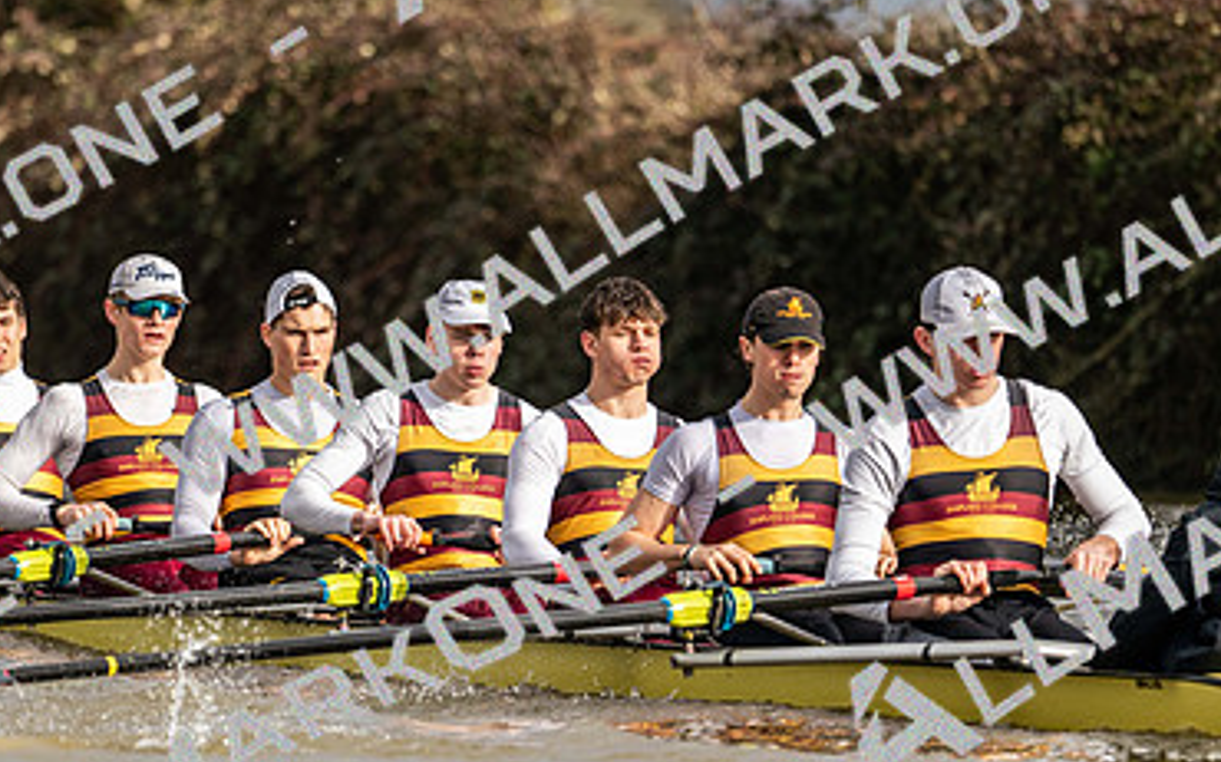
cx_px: 568
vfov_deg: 2.1
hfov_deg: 3.3
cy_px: 506
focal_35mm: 640
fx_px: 21290
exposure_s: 1/1600
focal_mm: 400
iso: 280
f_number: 4.5
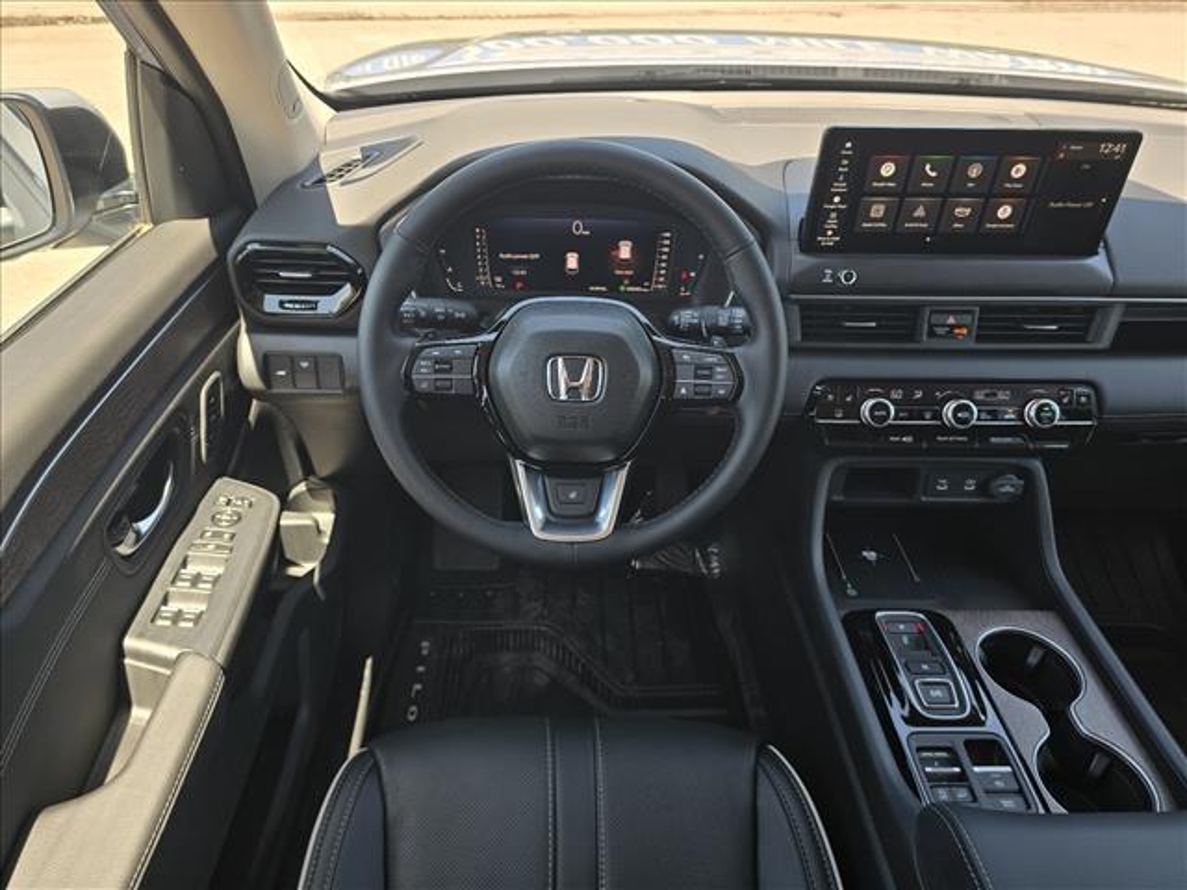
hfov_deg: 73.9
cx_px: 594
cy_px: 445
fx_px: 789
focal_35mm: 23
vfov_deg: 58.9
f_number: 1.7
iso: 50
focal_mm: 6.3
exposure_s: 1/182
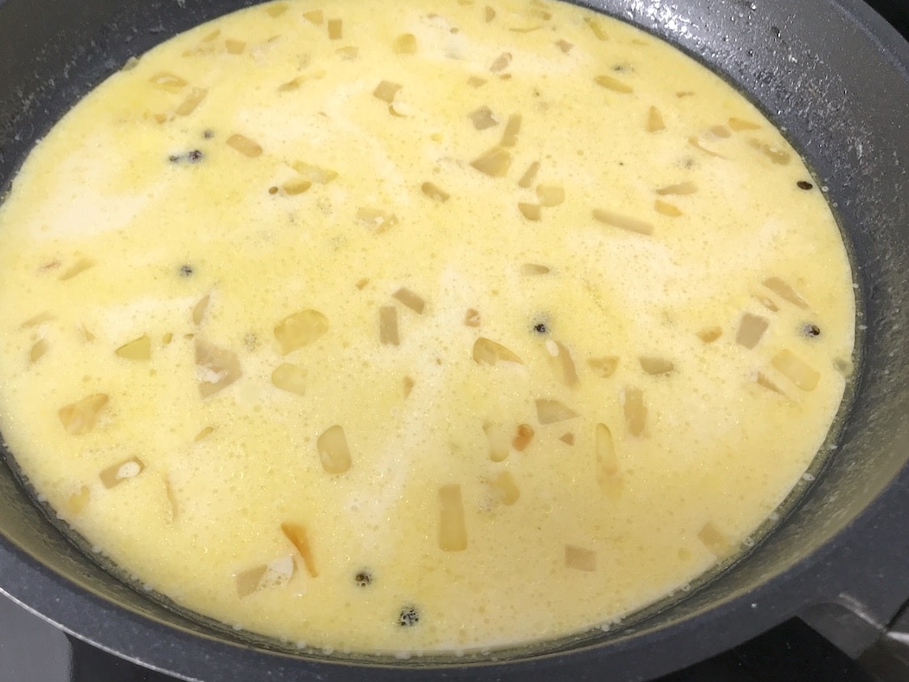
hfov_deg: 56.7
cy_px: 299
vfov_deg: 44.1
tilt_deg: -52.2
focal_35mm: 32
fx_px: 840
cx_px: 416
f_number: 1.8
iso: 25
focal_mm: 3.99
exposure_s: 1/47
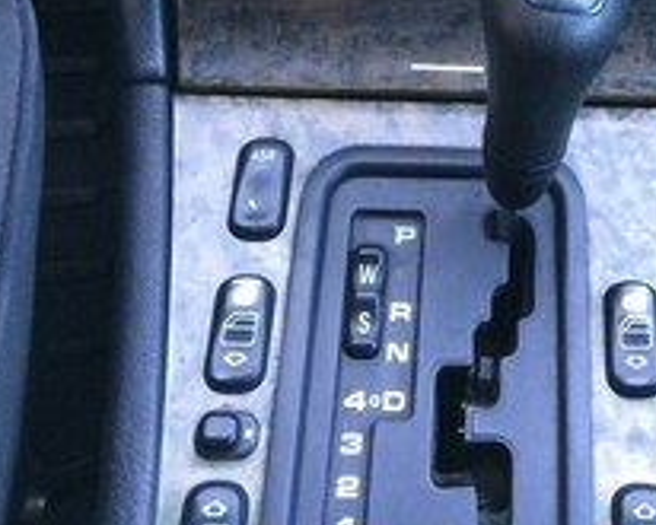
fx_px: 1321
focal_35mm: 68
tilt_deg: -47.8
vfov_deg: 19.6
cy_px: -261
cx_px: 576
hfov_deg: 27.0
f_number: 2.2
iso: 160
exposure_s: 1/33
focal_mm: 4.15
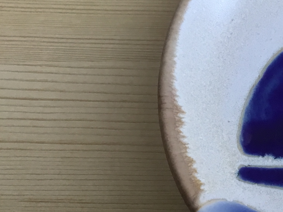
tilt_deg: -68.6
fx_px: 711
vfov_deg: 17.0
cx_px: 396
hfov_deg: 20.1
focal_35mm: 87
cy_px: 113
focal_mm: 3.3
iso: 50
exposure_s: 1/30
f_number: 2.4
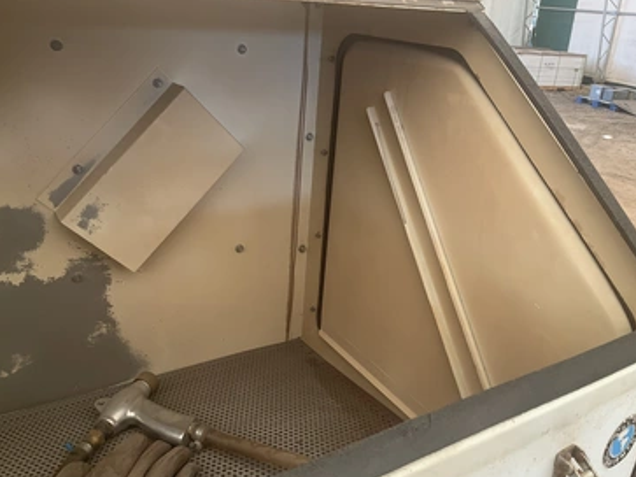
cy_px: 230
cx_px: 319
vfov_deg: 44.1
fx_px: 588
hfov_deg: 56.8
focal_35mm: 32
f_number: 1.8
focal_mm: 3
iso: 64
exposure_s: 1/122
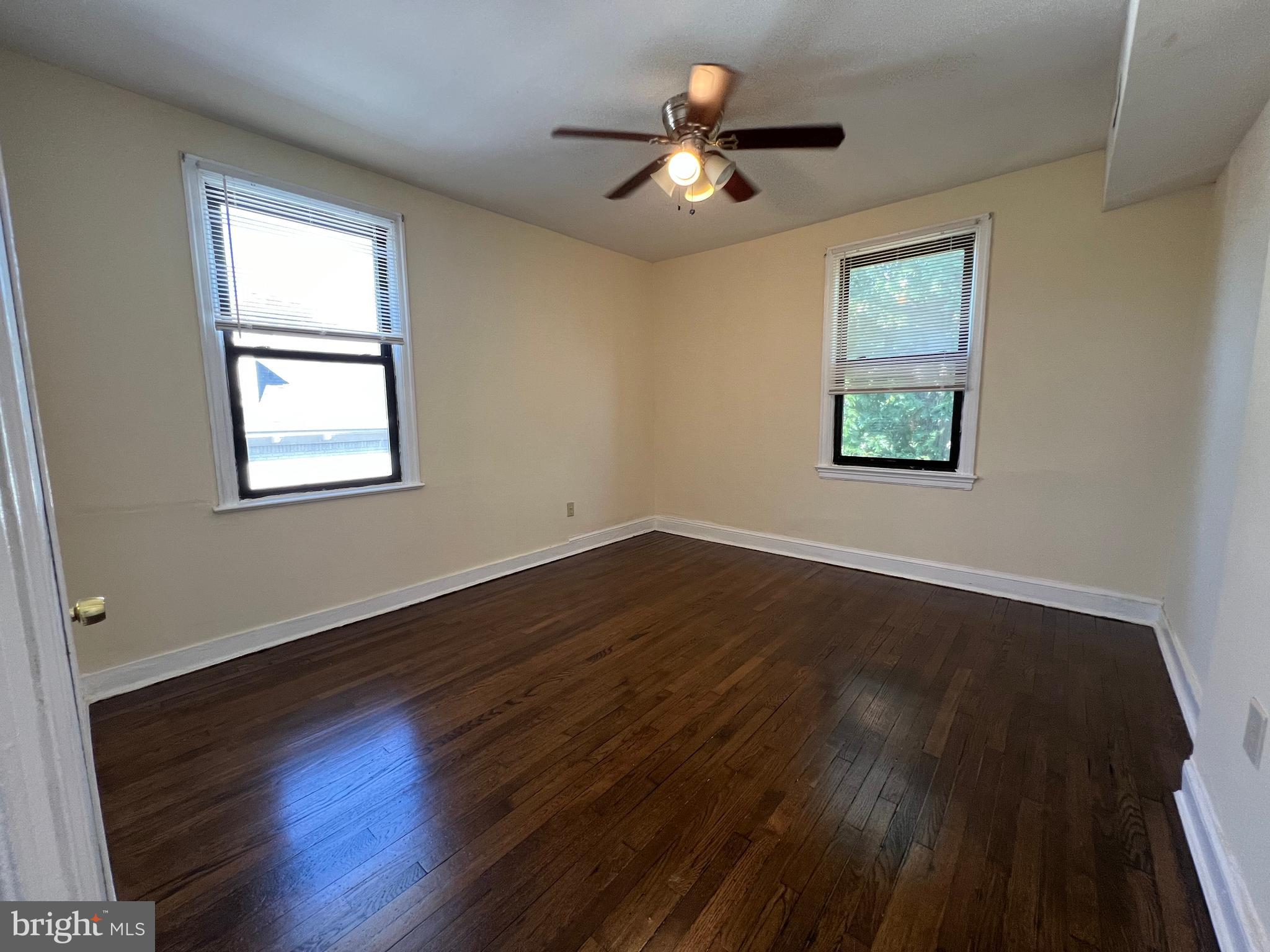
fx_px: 477
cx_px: 635
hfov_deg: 106.2
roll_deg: +1.5
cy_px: 476
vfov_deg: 89.9
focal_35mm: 13
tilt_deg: -7.7
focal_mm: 1.57
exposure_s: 1/120
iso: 160
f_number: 1.8
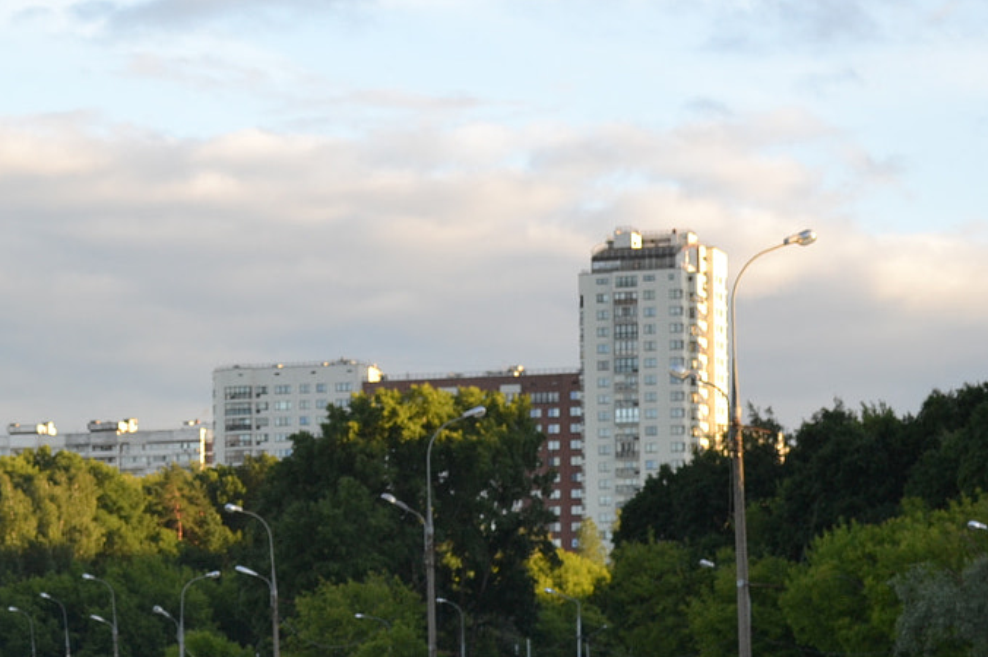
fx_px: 3895
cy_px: 343
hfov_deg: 14.1
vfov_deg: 9.7
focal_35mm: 142
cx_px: -95
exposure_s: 1/125
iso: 160
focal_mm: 40
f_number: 5.6
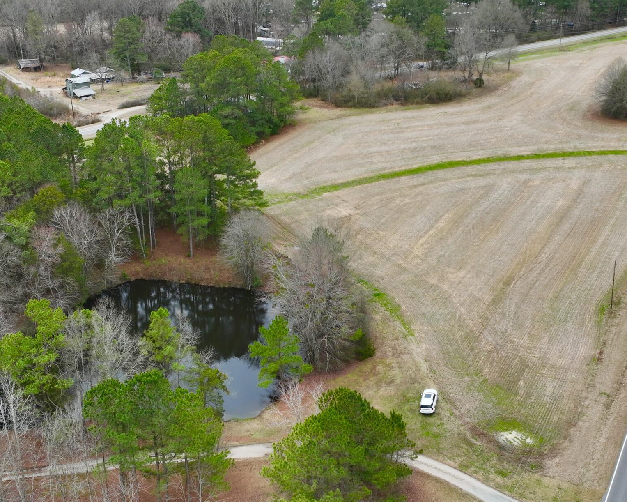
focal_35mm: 46
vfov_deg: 32.7
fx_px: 854
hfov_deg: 40.3
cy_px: 276
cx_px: 343
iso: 220
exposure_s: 1/500
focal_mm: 12.29
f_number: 2.8
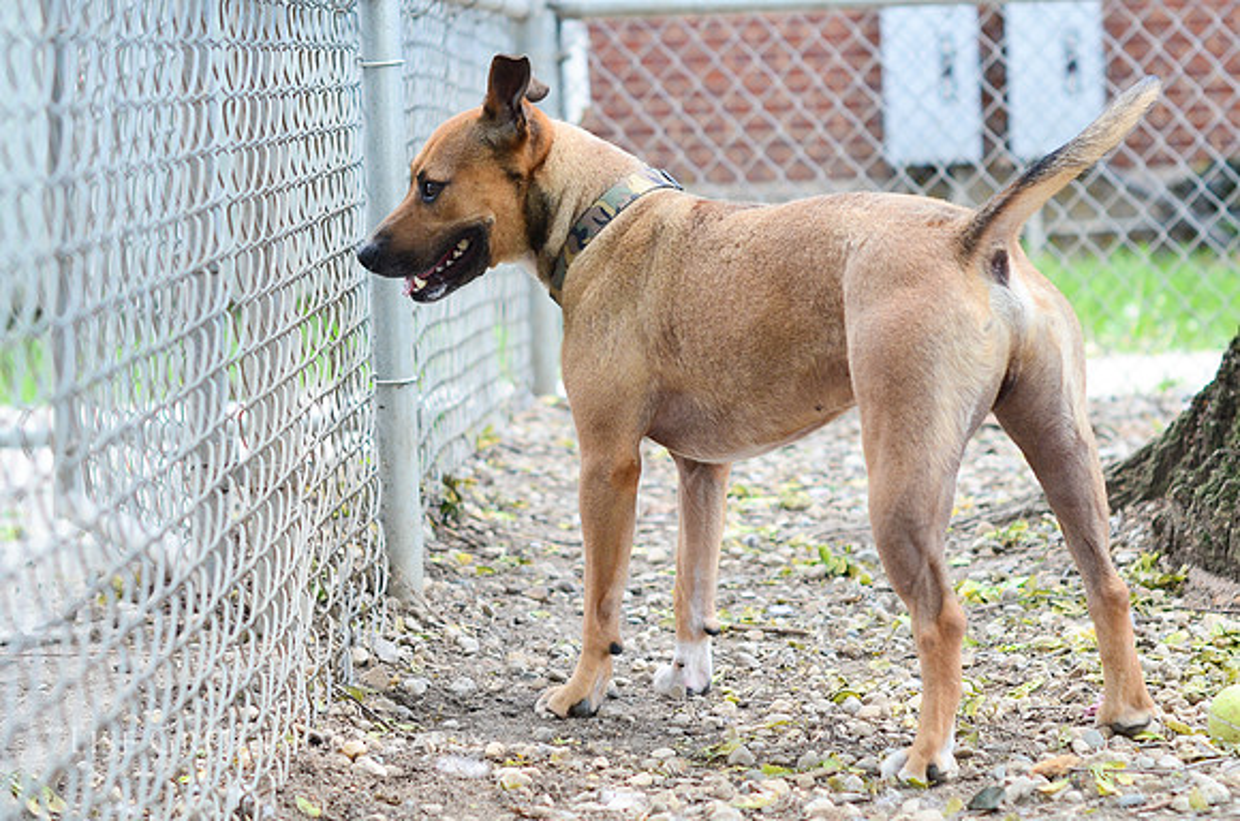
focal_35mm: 75
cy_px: 410
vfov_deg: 18.1
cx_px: 620
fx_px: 2578
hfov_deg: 27.0
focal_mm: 50
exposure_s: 1/800
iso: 500
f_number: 2.8
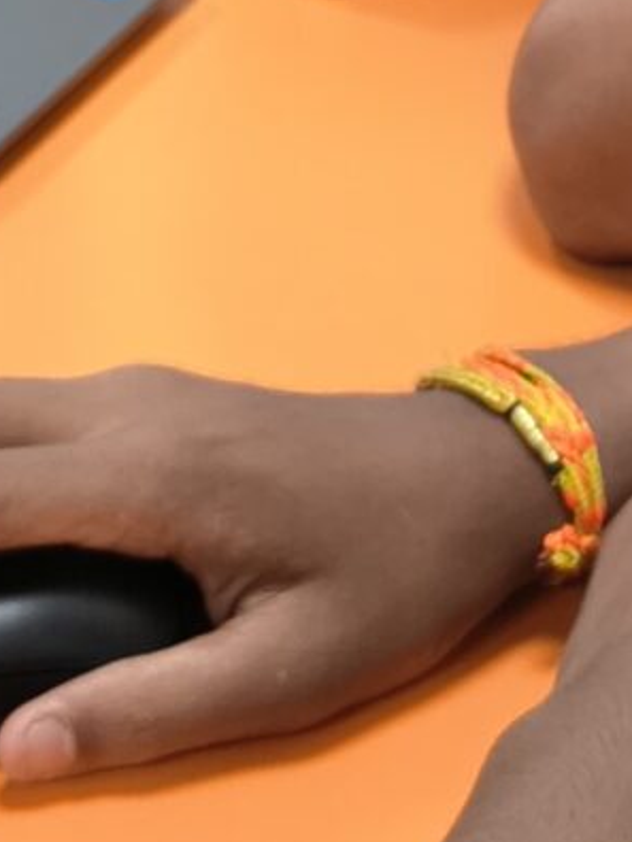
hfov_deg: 9.6
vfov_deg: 12.4
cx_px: 243
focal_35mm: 155
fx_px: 3773
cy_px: -181
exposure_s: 1/50
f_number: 1.8
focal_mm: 5.56
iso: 534
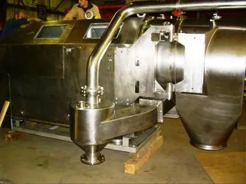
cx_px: 123
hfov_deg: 49.0
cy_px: 92
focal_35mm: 38
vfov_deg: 37.7
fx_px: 270
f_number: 2.8
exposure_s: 1/60
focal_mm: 6.3
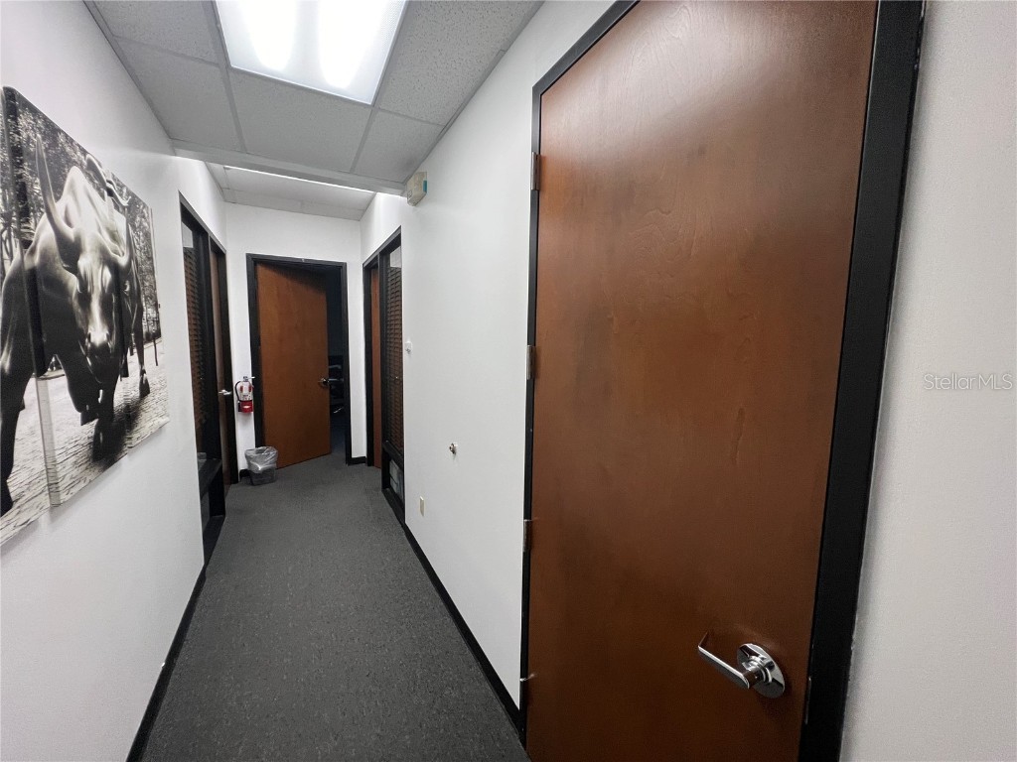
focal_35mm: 13
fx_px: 382
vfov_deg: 89.9
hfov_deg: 106.2
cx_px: 508
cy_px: 381
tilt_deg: -7.1
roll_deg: +1.0
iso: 160
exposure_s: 1/120
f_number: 1.8
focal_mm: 1.57
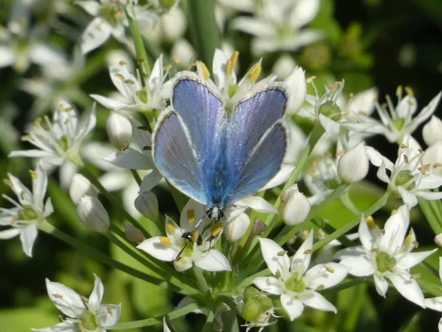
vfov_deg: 3.7
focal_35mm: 400
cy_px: 166
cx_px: 221
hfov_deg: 5.0
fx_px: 5107
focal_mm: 71.7
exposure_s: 1/200
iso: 80
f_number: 5.6
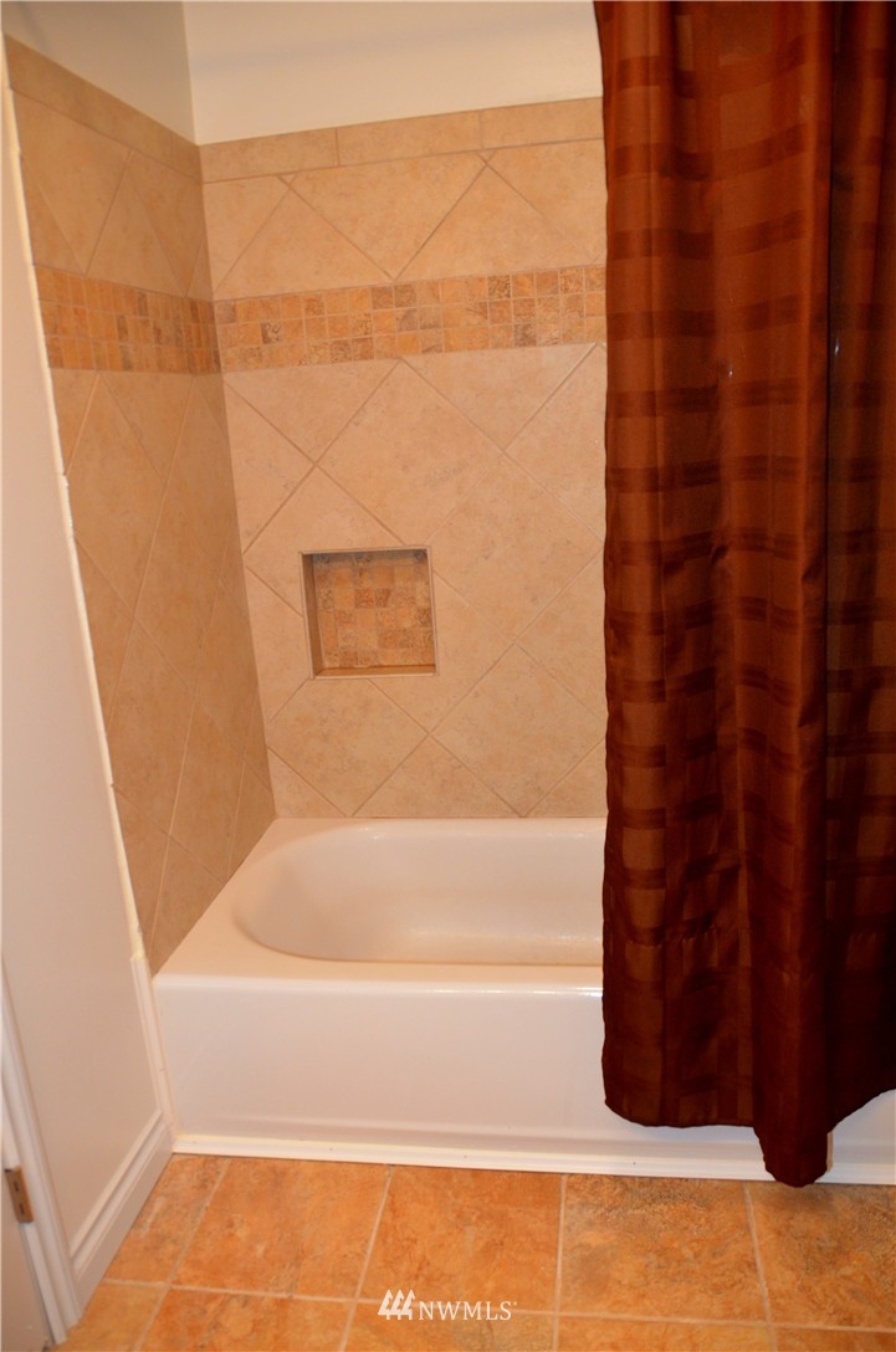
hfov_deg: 47.8
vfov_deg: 67.5
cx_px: 448
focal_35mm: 27
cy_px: 676
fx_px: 1012
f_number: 3.5
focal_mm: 18
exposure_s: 1/60
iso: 800
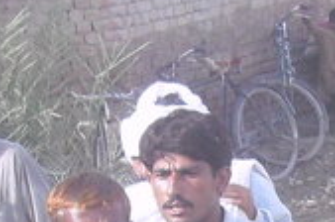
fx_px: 2053
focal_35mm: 221
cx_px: 434
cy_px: 644
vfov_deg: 5.8
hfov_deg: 9.2
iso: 100
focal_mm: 6.3
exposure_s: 1/250
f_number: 3.2
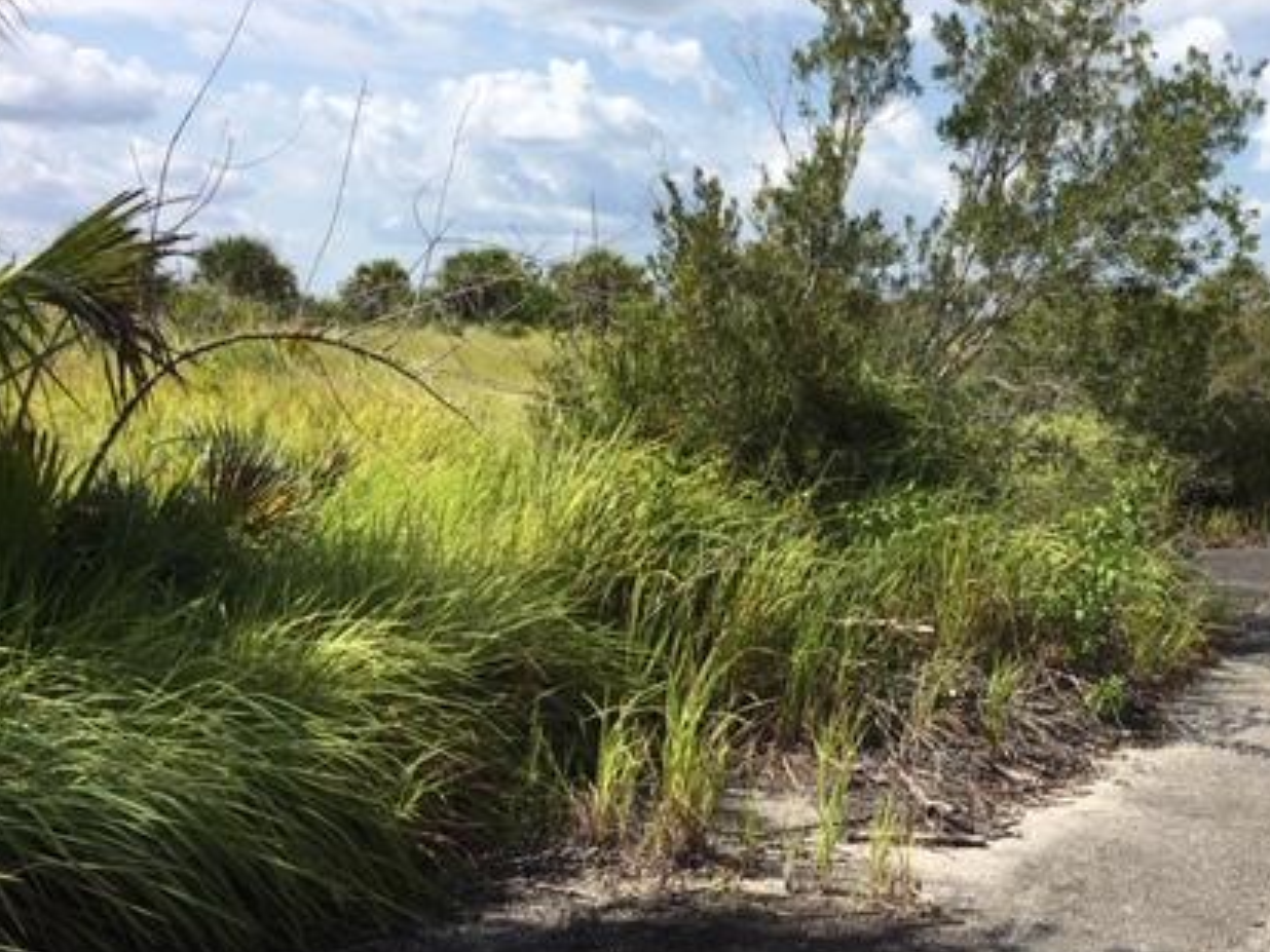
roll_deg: -1.6
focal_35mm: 45
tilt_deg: -1.3
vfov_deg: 32.1
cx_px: 916
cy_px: 401
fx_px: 1651
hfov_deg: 41.1
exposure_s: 1/1709
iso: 25
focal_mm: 4.15
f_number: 2.2
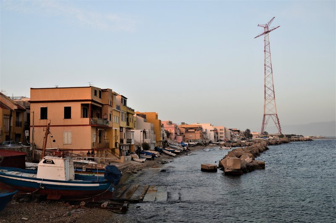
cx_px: 168
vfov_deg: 39.8
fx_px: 307
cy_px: 112
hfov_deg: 57.3
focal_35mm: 33
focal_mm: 22
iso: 320
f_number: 8
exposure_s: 1/50
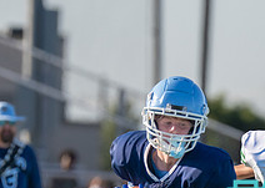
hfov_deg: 2.1
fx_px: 7248
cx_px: 268
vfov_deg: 1.5
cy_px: 193
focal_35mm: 964
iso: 250
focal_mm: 200
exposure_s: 1/5000
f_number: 2.8
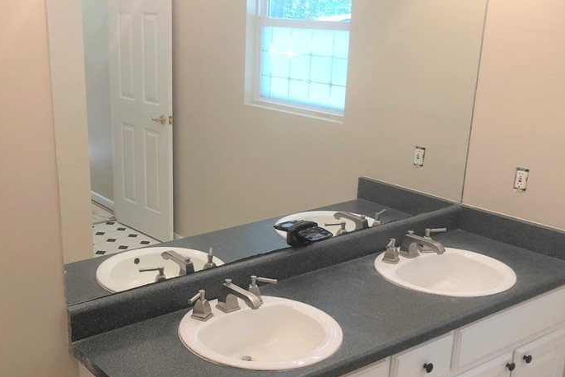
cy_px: 236
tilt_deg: -17.9
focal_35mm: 45
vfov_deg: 29.8
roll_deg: -0.3
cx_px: 174
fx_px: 707
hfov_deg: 42.8
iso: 40
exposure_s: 1/30
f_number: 1.8
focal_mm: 3.99
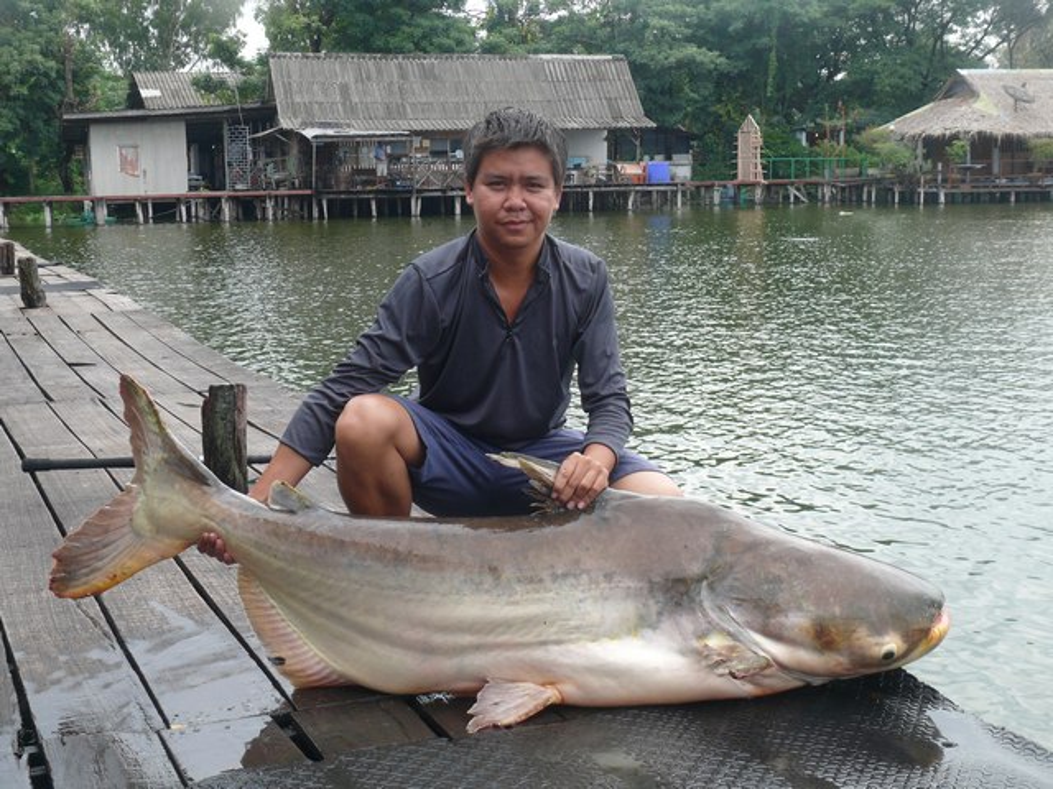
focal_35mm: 48
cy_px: 394
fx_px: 1460
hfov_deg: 39.7
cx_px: 526
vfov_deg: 30.3
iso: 100
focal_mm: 10.1
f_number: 4.5
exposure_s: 1/250
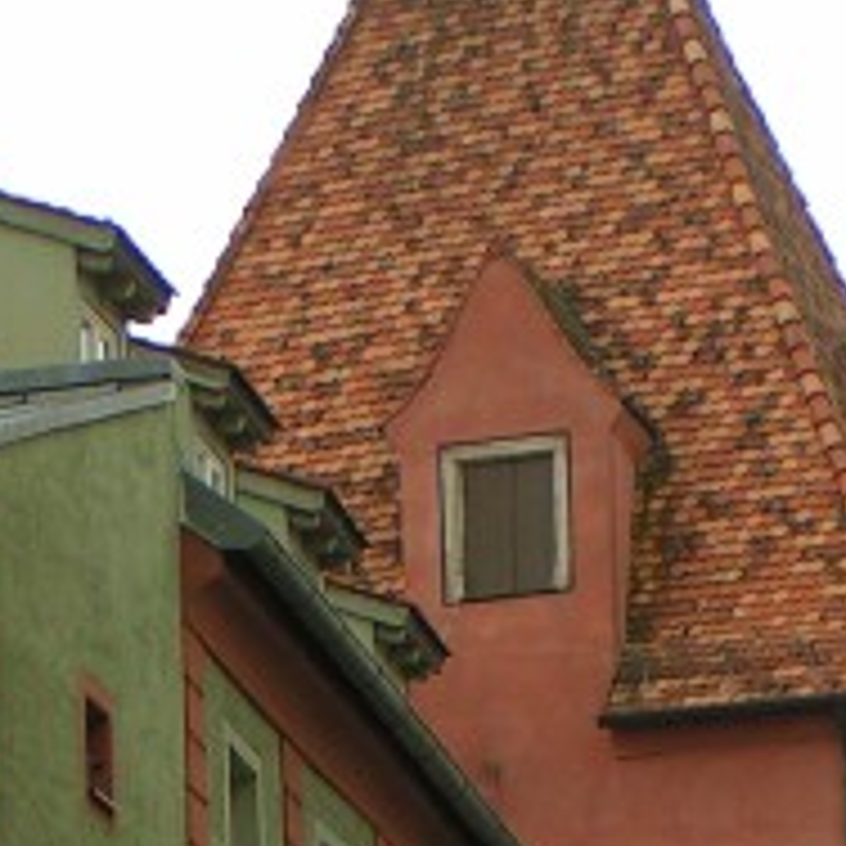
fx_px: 9871
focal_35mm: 357
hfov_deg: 4.9
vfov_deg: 4.9
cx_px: 428
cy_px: 1485
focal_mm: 14.5
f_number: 5
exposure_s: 1/200
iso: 50
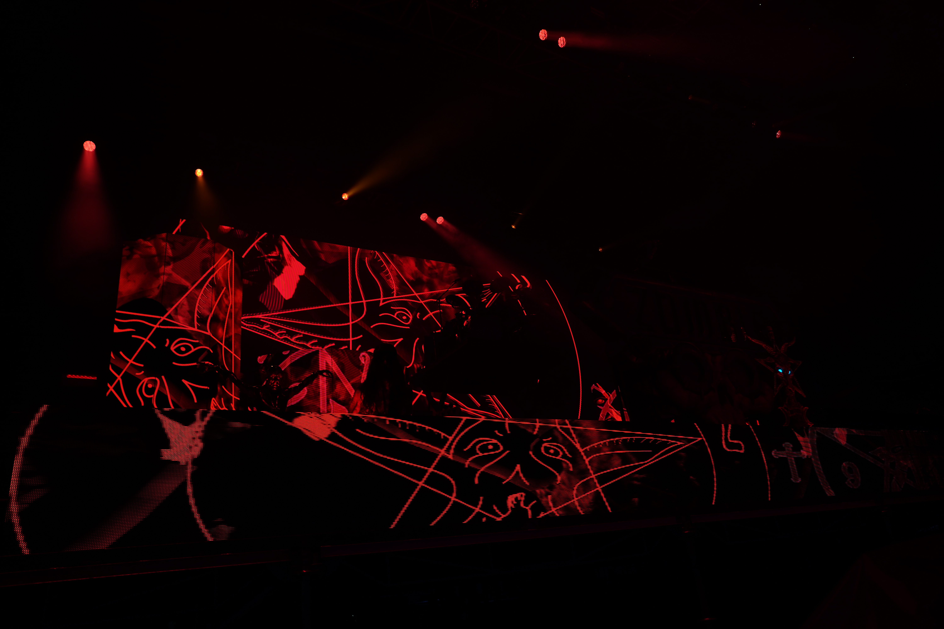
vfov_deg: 53.1
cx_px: 472
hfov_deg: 73.7
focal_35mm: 24
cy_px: 314
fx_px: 629
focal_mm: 24
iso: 100
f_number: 5.6
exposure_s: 1/60
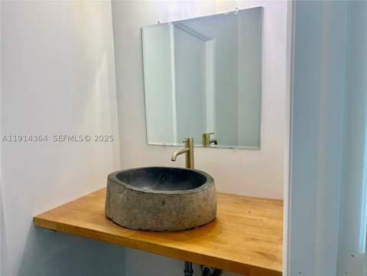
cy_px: 138
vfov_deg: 53.1
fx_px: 276
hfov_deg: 67.3
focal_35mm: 26
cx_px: 184
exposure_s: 1/120
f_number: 1.6
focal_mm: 5.96
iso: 80
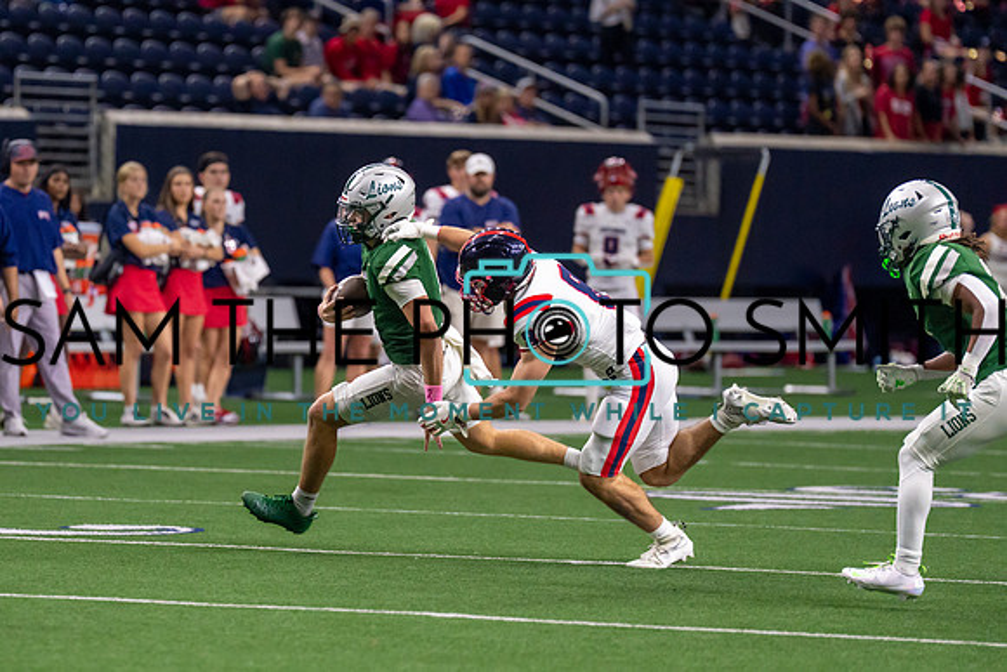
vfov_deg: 4.3
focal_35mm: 320
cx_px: 361
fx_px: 8964
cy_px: 302
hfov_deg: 6.4
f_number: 2.8
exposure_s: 1/1000
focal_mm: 200
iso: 2000
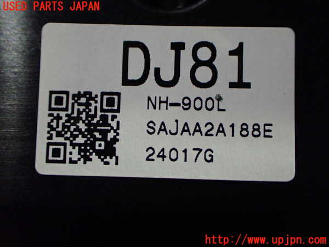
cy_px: 124
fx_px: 361
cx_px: 164
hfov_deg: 49.0
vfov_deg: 37.7
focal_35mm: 38
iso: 800
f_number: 2.7
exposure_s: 1/60
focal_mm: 6.83
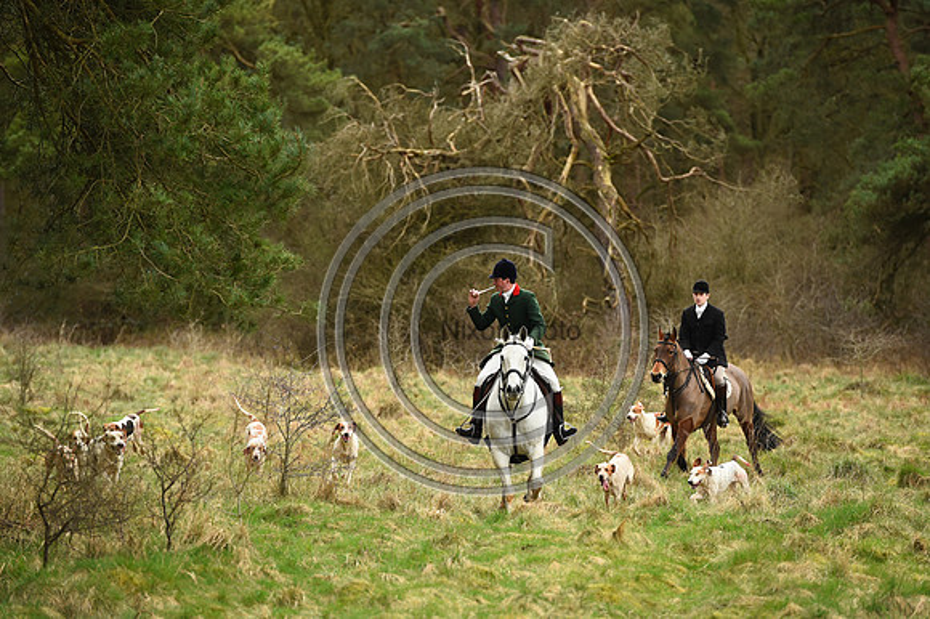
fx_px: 5164
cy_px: 310
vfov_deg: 6.9
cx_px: 465
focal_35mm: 200
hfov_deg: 10.3
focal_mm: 200
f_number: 4.5
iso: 720
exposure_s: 1/1250
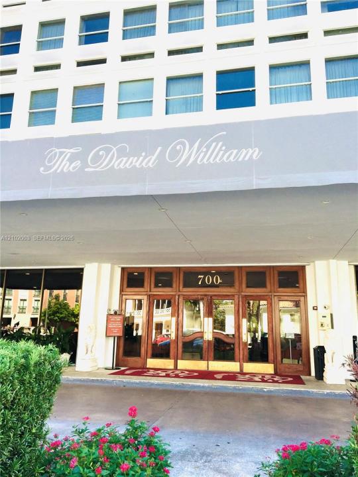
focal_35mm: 29
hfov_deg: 48.2
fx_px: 400
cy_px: 238
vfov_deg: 61.7
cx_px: 179
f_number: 2.2
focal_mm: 4.15
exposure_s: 1/285
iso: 25
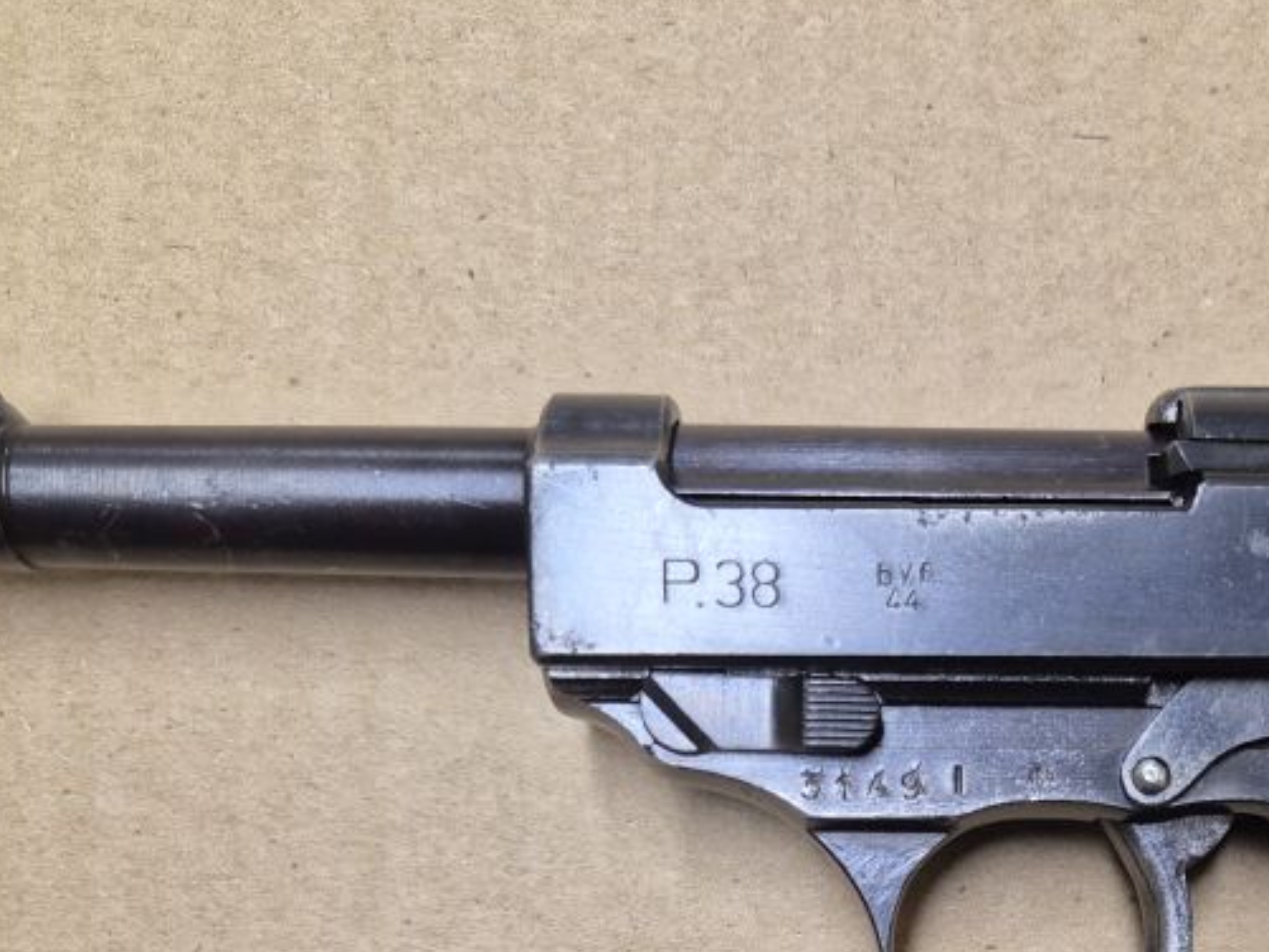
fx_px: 1723
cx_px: 983
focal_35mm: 47
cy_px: 955
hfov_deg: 39.1
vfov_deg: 28.9
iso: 160
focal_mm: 5.4
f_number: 1.8
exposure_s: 1/100
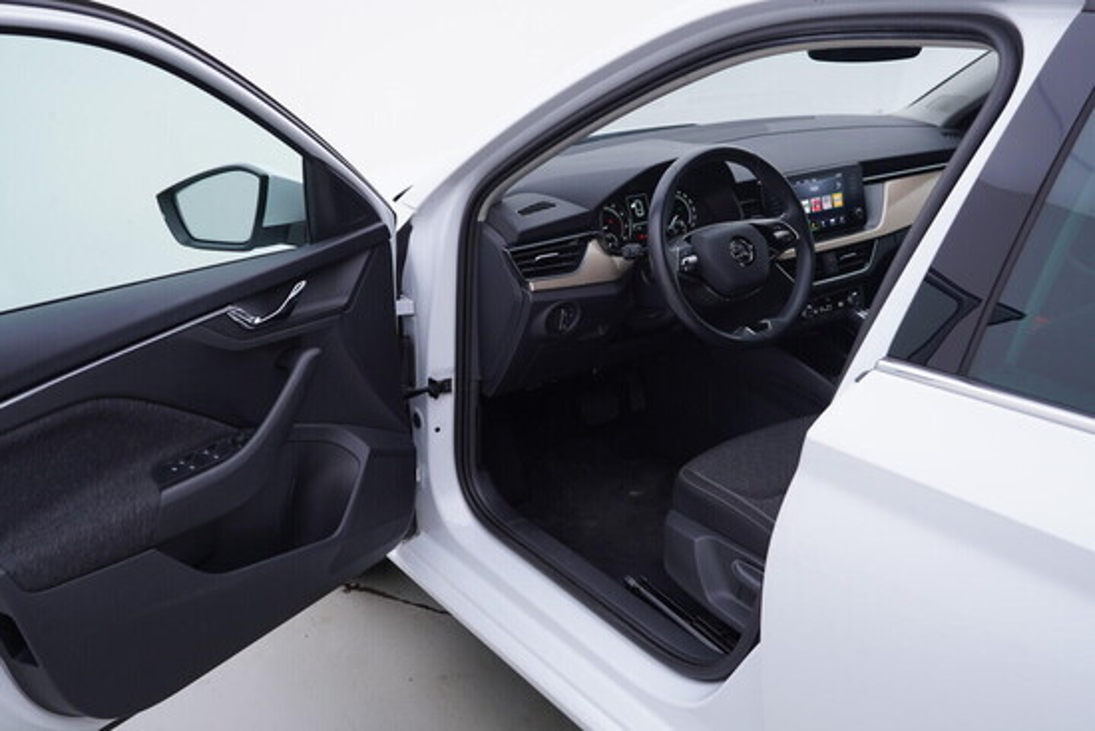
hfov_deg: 53.1
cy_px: 366
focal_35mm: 36
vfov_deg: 36.9
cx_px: 548
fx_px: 1095
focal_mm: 24
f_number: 3.5
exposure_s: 1/60
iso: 125
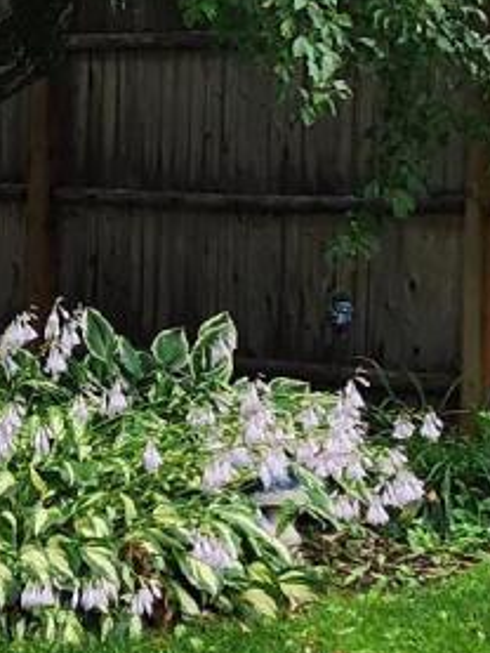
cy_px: 141
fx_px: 3131
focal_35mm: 166
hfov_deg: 8.4
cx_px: -521
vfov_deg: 11.9
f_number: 1.8
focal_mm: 6.4
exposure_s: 1/180
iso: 25
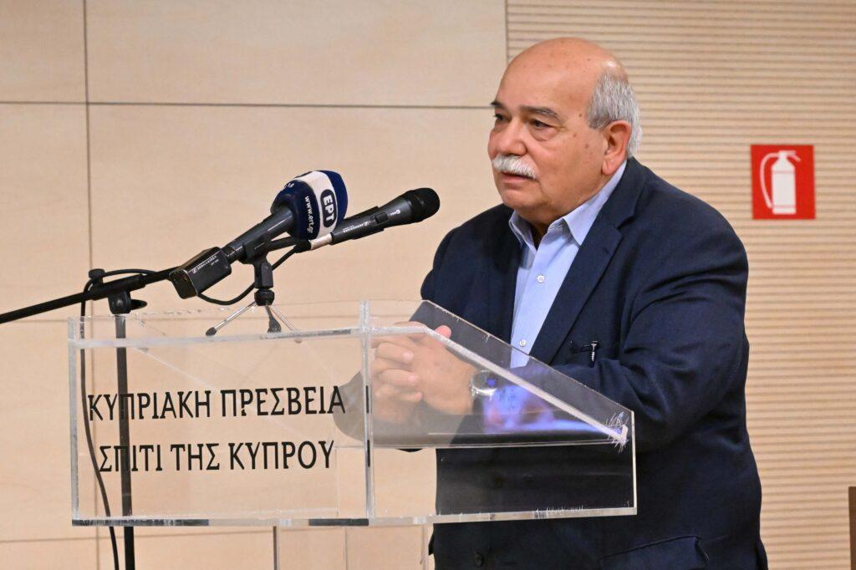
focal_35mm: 180
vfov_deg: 7.6
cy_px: 285
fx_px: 4278
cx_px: 428
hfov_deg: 11.4
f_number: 5.6
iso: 14400
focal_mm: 120
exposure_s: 1/200
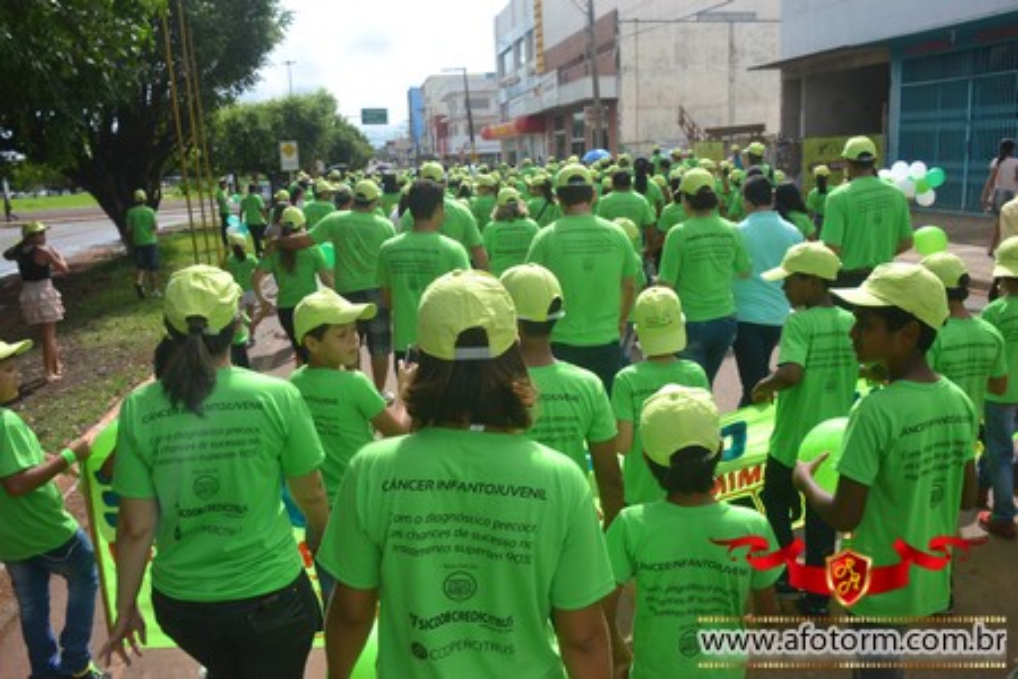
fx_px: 848
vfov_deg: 43.6
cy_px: 340
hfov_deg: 61.9
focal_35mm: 30
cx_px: 509
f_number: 8
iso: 100
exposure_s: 1/250
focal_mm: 20
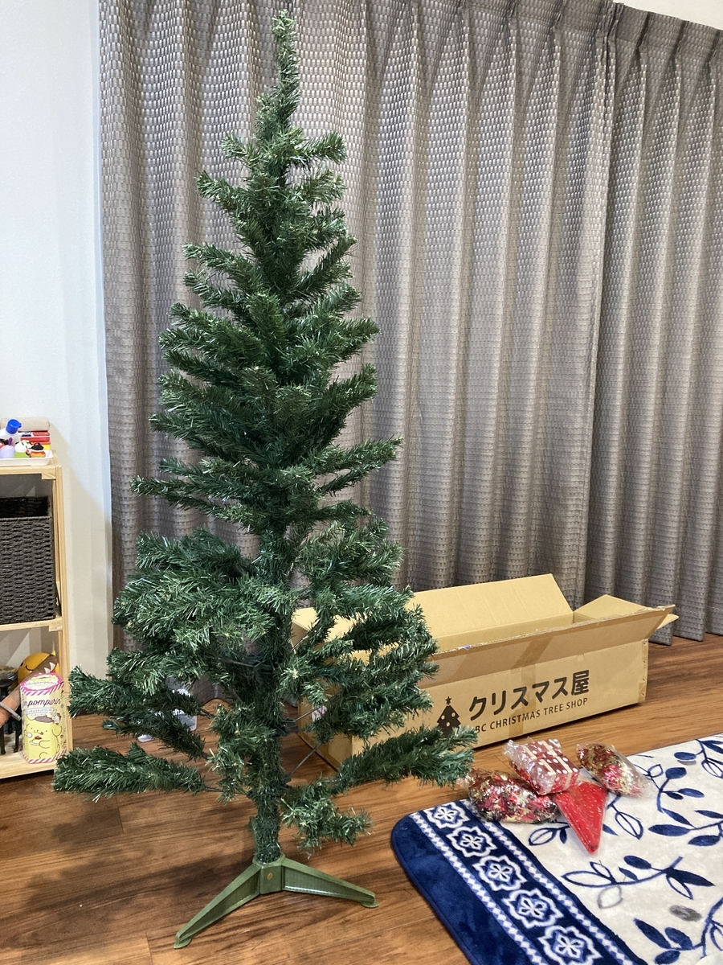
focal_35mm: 28
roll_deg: -0.9
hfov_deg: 49.7
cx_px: 362
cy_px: 482
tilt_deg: -8.7
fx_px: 780
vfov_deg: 63.4
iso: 320
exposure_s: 1/40
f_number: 1.8
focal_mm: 3.99
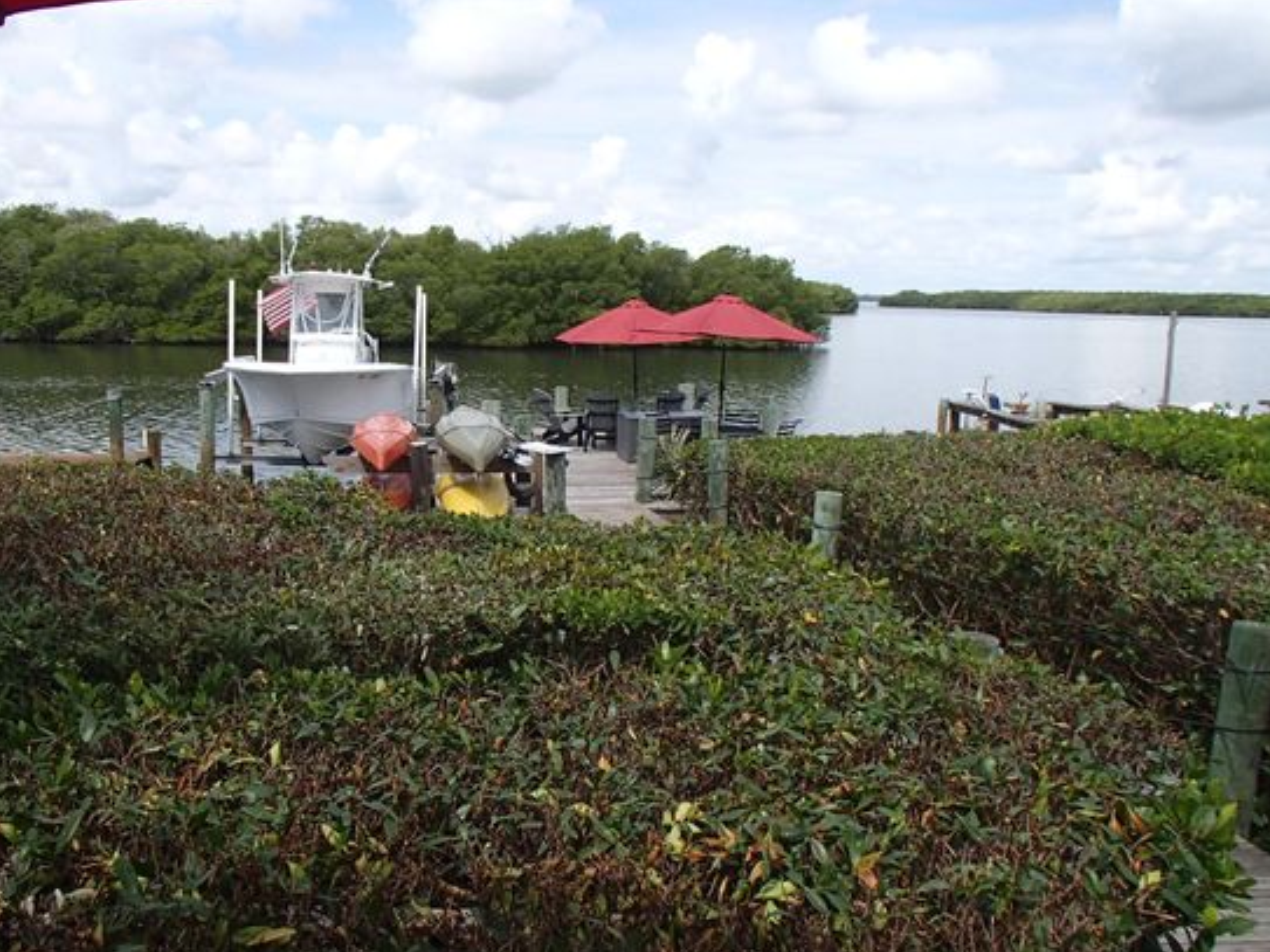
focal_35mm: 33
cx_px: 580
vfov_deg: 42.9
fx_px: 1210
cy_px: 515
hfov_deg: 55.3
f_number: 11
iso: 100
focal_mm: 5
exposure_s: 1/100
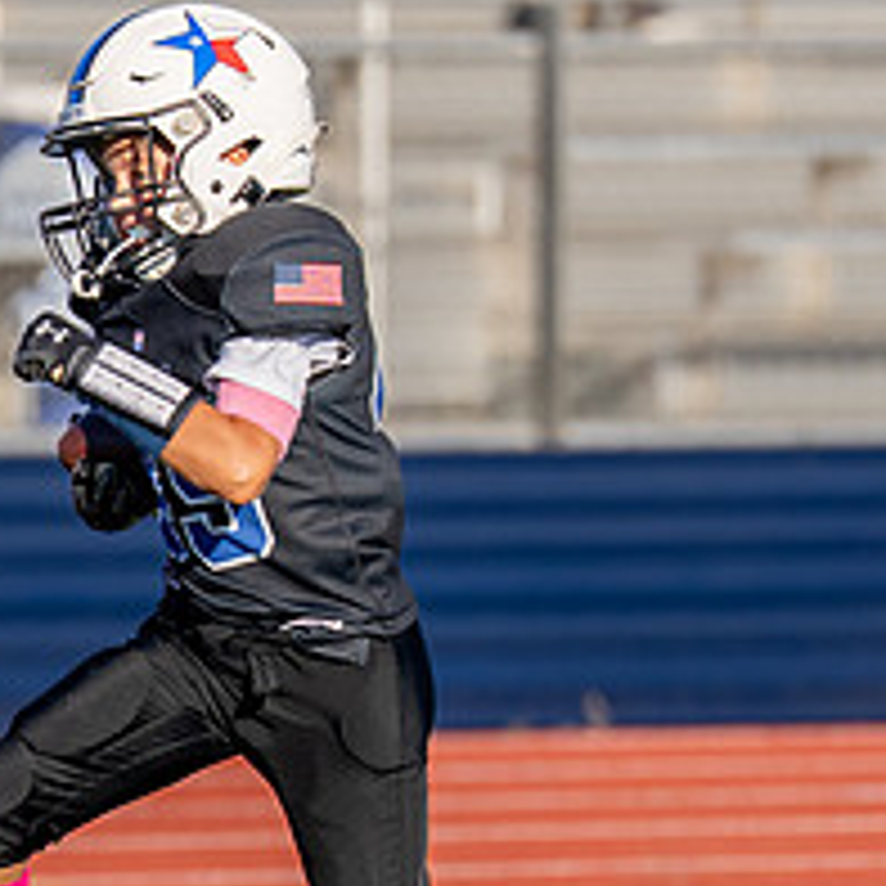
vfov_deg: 1.7
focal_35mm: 1002
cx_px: 38
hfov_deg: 1.7
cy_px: 620
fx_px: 29015
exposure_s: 1/3200
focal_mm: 200
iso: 160
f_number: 2.8
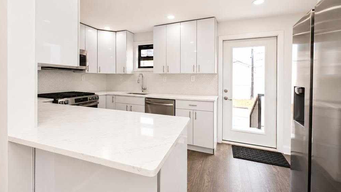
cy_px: 86
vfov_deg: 66.9
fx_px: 145
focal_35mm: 16
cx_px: 170
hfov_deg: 99.4
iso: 1250
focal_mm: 10
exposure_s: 1/60
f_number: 10
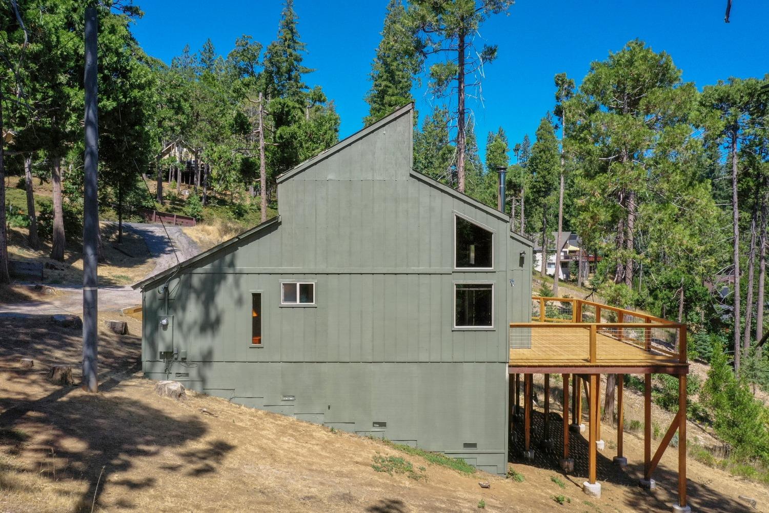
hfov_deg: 65.5
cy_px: 256
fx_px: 598
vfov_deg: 46.4
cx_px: 384
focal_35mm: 28
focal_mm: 10.26
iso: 400
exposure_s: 1/800
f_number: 8
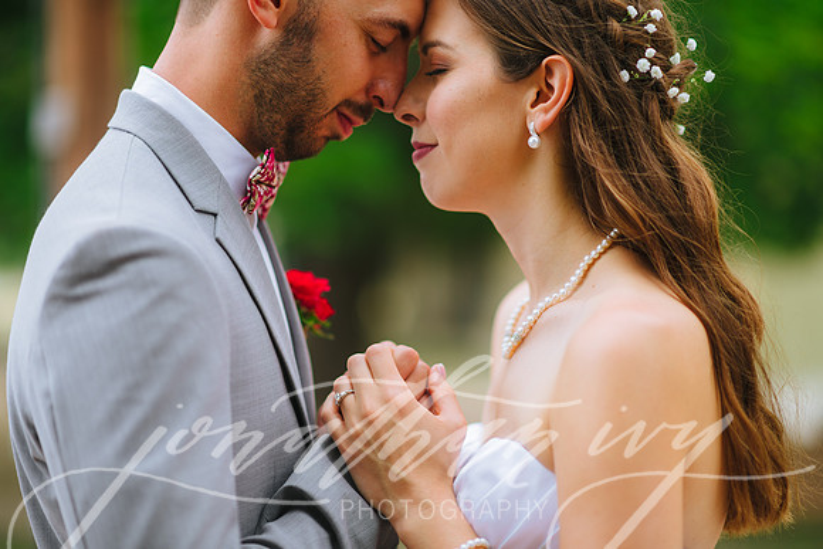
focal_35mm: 85
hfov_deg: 23.9
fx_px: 1944
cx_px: 412
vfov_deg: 16.1
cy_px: 274
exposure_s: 1/800
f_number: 1.6
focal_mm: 85
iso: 80
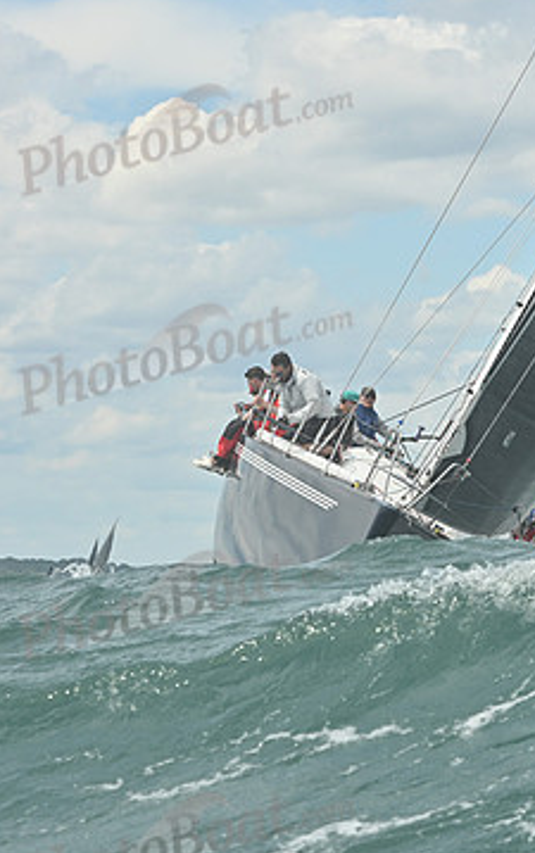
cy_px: 443
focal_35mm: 181
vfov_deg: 11.6
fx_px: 4214
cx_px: 478
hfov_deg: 7.2
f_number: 10
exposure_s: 1/1250
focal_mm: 110
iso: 320
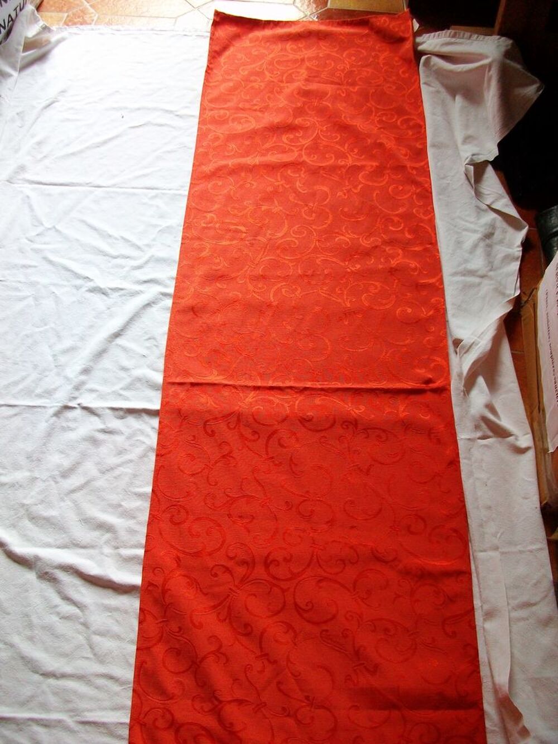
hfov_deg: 44.2
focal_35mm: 32
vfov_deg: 56.8
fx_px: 688
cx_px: 279
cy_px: 372
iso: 160
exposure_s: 1/23.3
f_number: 2.9
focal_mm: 5.7
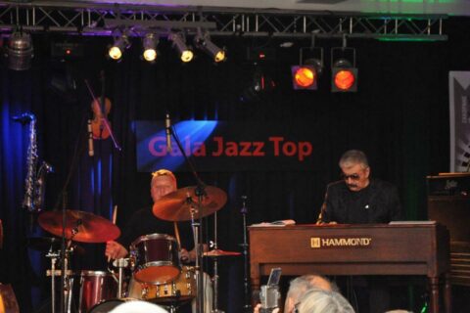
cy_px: 156
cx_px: 235
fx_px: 1371
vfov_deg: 13.0
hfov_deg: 19.5
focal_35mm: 105
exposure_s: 1/125
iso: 2500
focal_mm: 70
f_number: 4.5
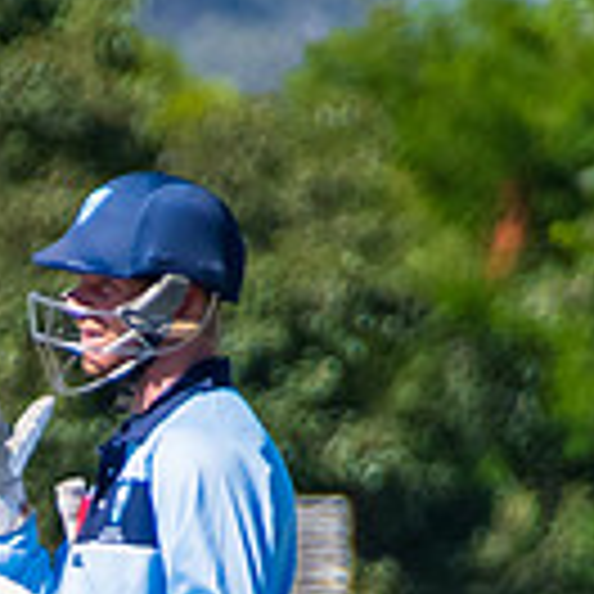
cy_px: 786
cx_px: -301
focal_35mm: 3305
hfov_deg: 0.5
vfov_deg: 0.5
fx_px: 64163
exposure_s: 1/2500
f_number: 7.1
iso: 400
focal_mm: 400
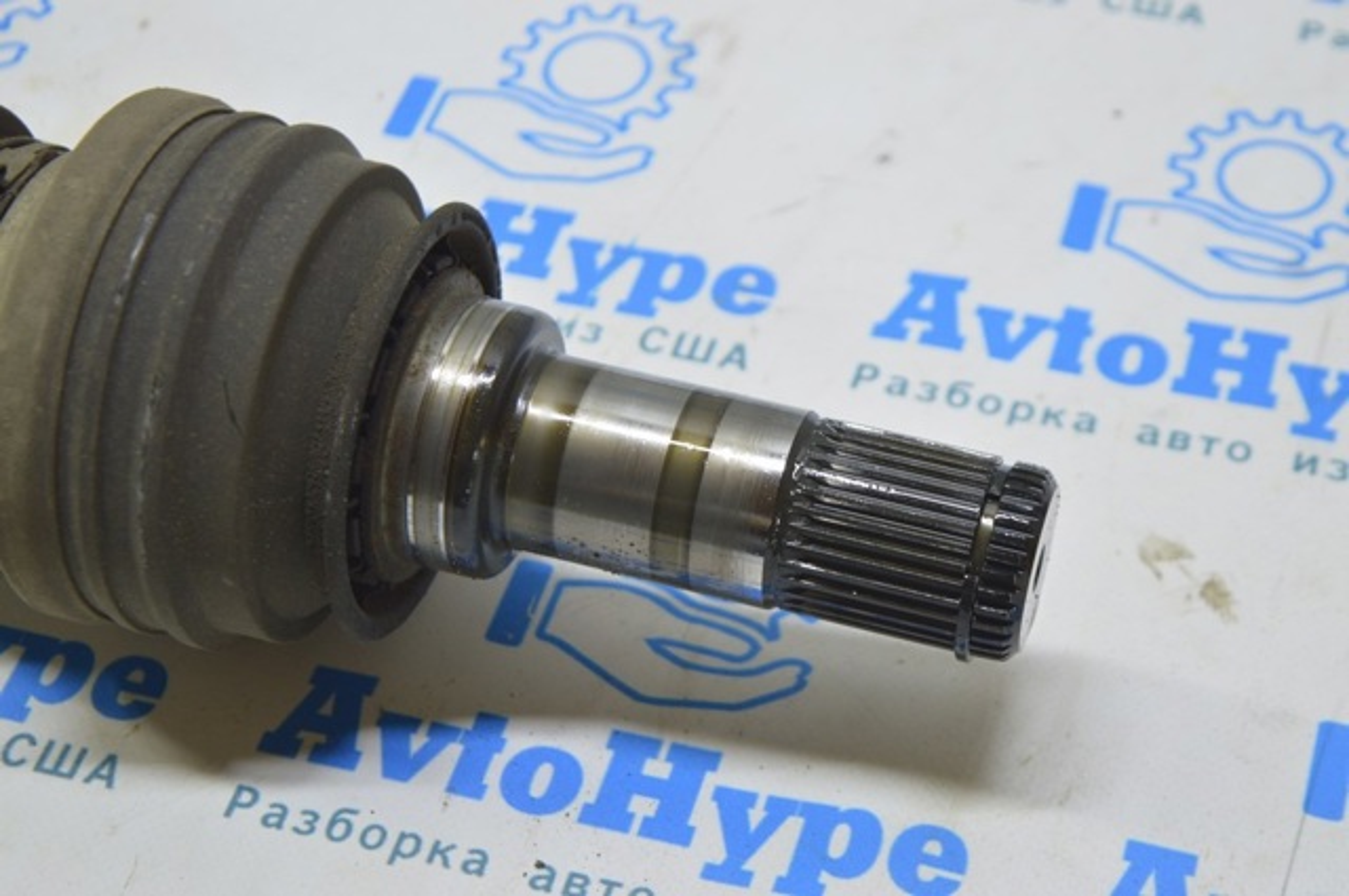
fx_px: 2695
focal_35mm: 72
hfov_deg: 28.1
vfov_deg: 18.9
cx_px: 674
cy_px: 448
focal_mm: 48
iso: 400
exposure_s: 1/20
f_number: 5.6
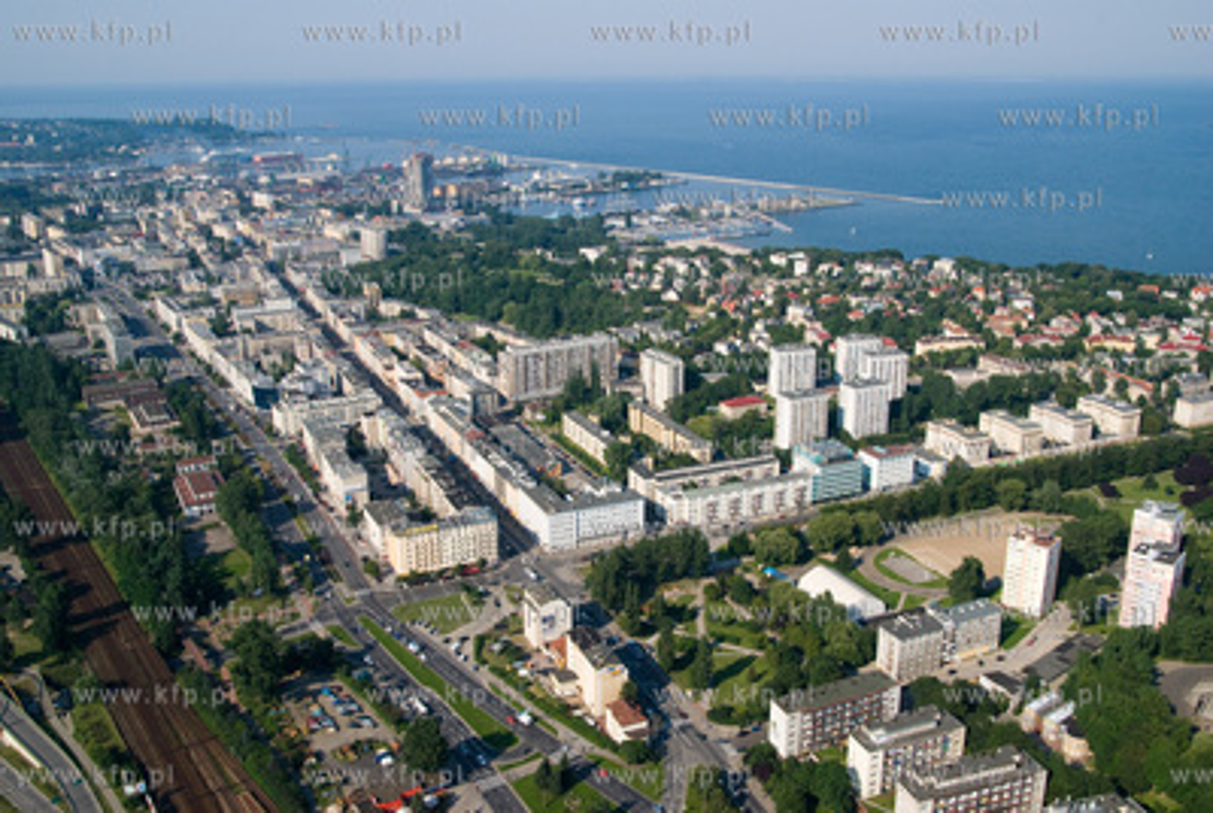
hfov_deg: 59.4
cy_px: 406
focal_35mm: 32
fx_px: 1063
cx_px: 606
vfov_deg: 41.8
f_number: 8
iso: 160
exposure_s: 1/250
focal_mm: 21
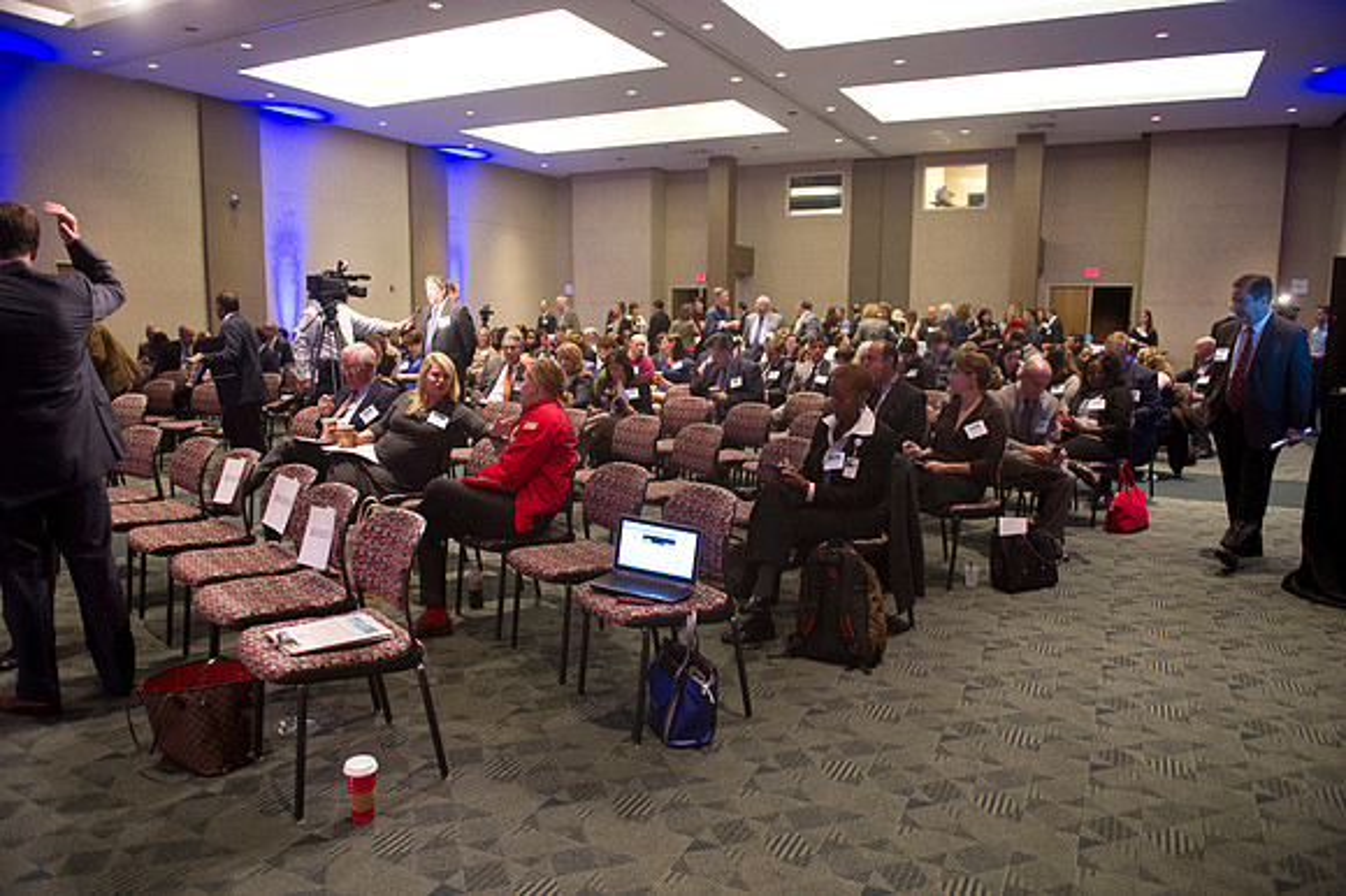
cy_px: 448
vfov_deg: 53.1
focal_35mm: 24
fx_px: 897
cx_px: 673
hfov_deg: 73.8
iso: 2500
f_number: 2.8
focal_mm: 24
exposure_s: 1/80
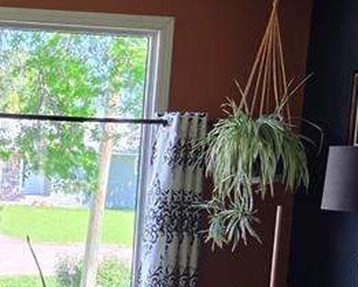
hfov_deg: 20.6
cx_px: -44
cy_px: 261
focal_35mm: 88
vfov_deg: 17.2
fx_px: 933
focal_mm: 5.4
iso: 50
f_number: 1.8
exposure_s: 1/120
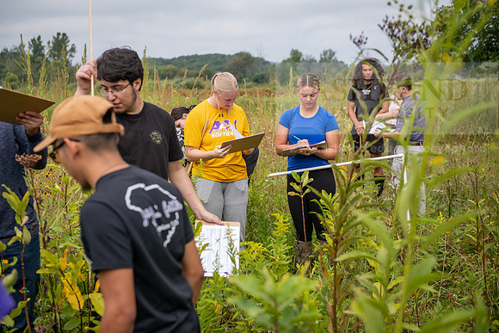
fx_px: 804
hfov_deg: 34.5
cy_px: 166
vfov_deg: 23.4
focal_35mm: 58
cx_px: 250
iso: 100
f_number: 3.5
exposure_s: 1/500
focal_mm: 58
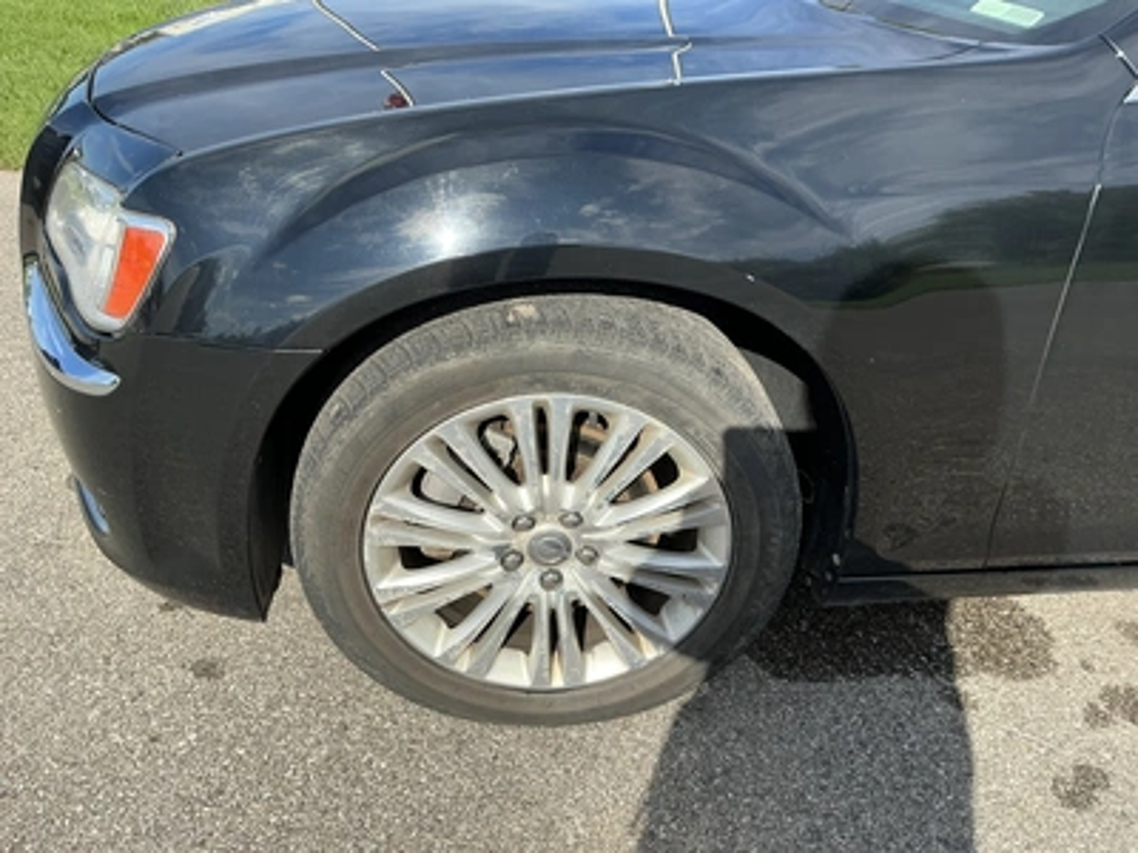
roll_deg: -2.4
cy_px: 426
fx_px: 920
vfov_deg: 49.7
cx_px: 569
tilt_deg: -29.6
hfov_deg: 63.4
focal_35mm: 28
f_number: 1.8
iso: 25
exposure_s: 1/1055
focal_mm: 3
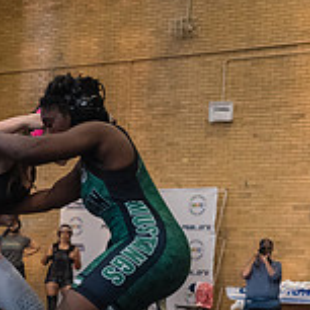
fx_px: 1145
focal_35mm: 113
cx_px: 59
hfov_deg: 15.3
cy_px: 283
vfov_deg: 15.2
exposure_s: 1/400
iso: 5000
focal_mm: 35
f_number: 4
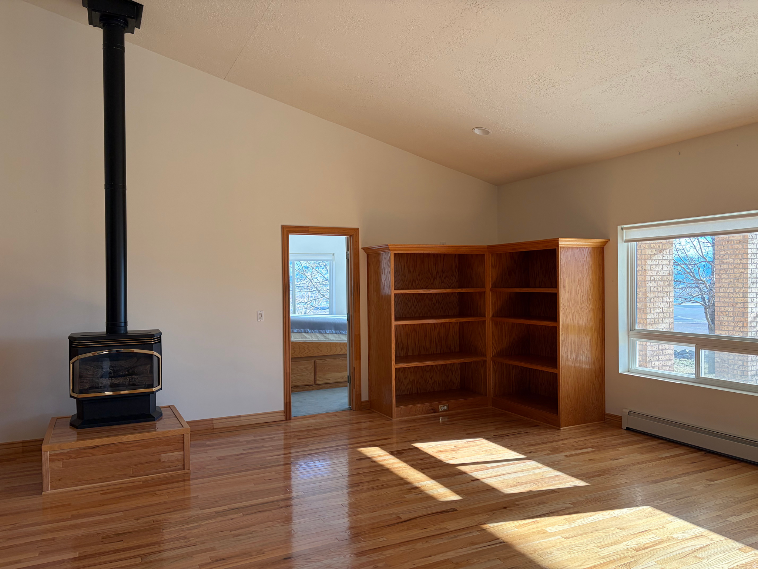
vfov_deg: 53.1
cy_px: 284
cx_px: 379
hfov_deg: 67.3
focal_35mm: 26
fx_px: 569
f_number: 1.6
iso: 100
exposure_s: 1/220
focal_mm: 5.96
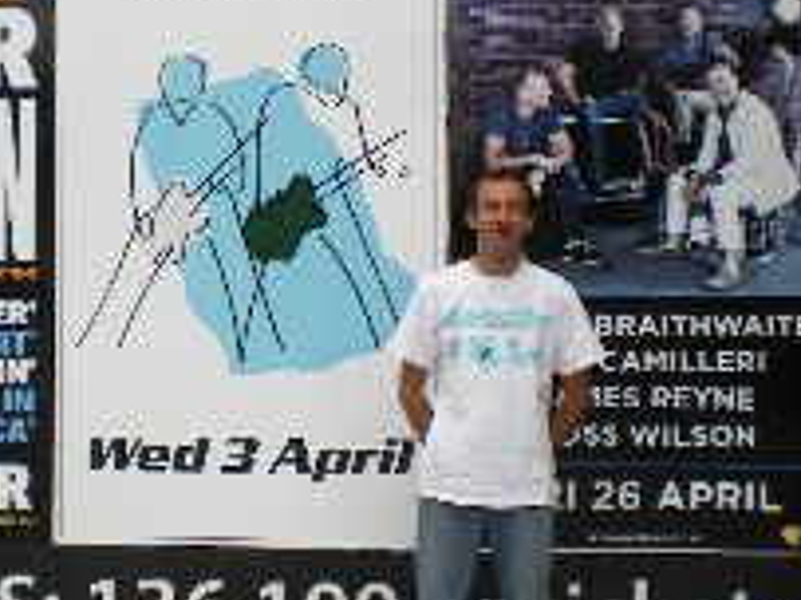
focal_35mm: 71
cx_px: 280
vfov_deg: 20.7
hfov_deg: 27.3
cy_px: 245
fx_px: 1642
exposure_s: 1/125
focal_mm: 6.3
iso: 50
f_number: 4.6
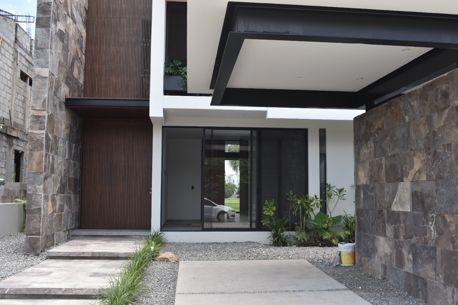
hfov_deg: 53.1
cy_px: 152
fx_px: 458
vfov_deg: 36.9
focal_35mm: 36
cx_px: 229
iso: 250
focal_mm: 24
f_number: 8
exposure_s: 1/250
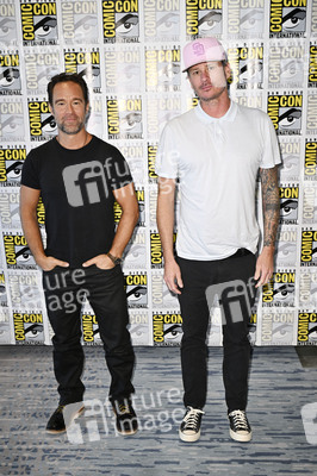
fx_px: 503
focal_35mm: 38
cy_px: 238
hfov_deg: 35.0
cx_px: 158
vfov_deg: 50.7
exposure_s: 1/250
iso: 1250
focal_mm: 38
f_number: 4.5
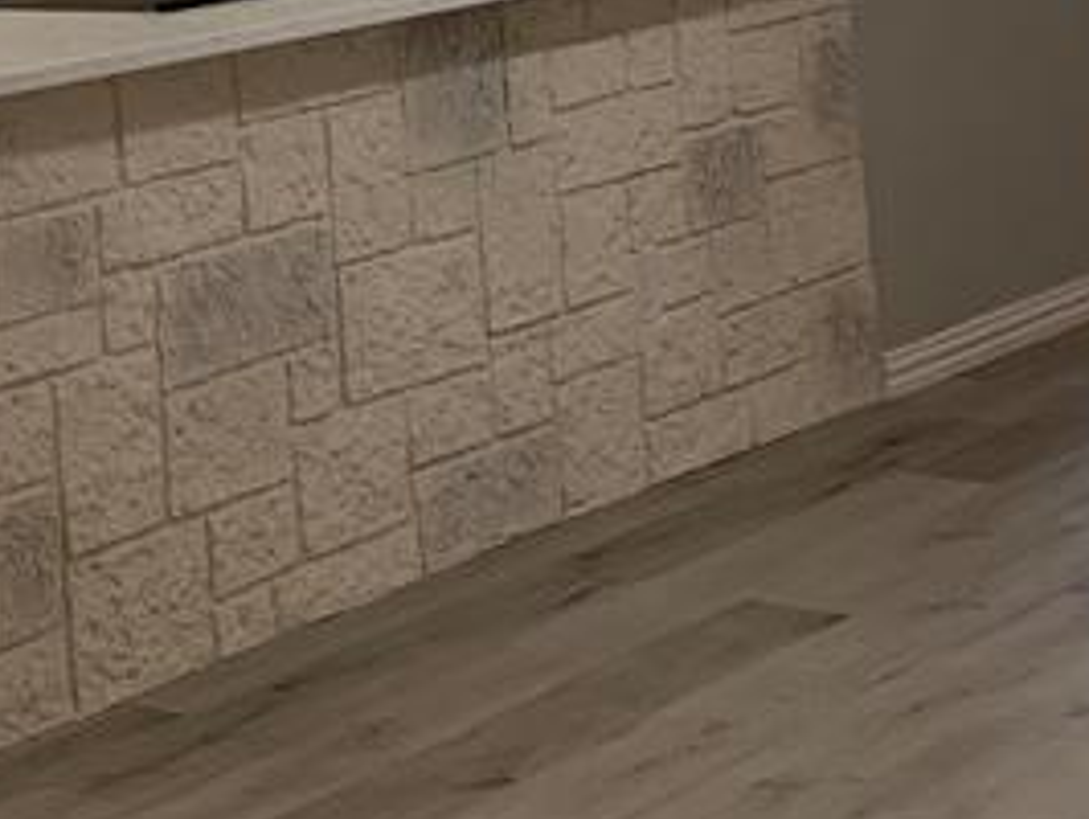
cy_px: -336
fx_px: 3149
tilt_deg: +2.8
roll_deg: +4.3
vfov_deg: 14.0
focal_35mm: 100
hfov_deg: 18.7
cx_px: -184
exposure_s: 1/120
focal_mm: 4.25
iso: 40
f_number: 1.8
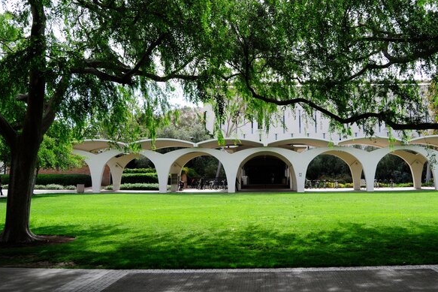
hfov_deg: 51.8
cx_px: 242
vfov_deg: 35.7
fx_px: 450
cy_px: 108
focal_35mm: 37
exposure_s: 1/640
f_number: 5.6
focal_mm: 18
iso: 400
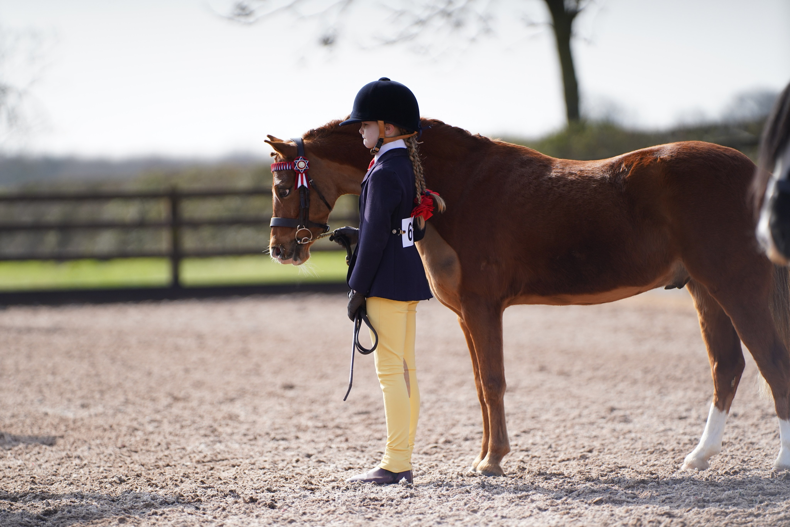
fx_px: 4389
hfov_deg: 10.3
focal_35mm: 200
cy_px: 264
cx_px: 395
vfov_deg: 6.9
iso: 250
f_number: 2
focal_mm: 200
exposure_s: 1/3200
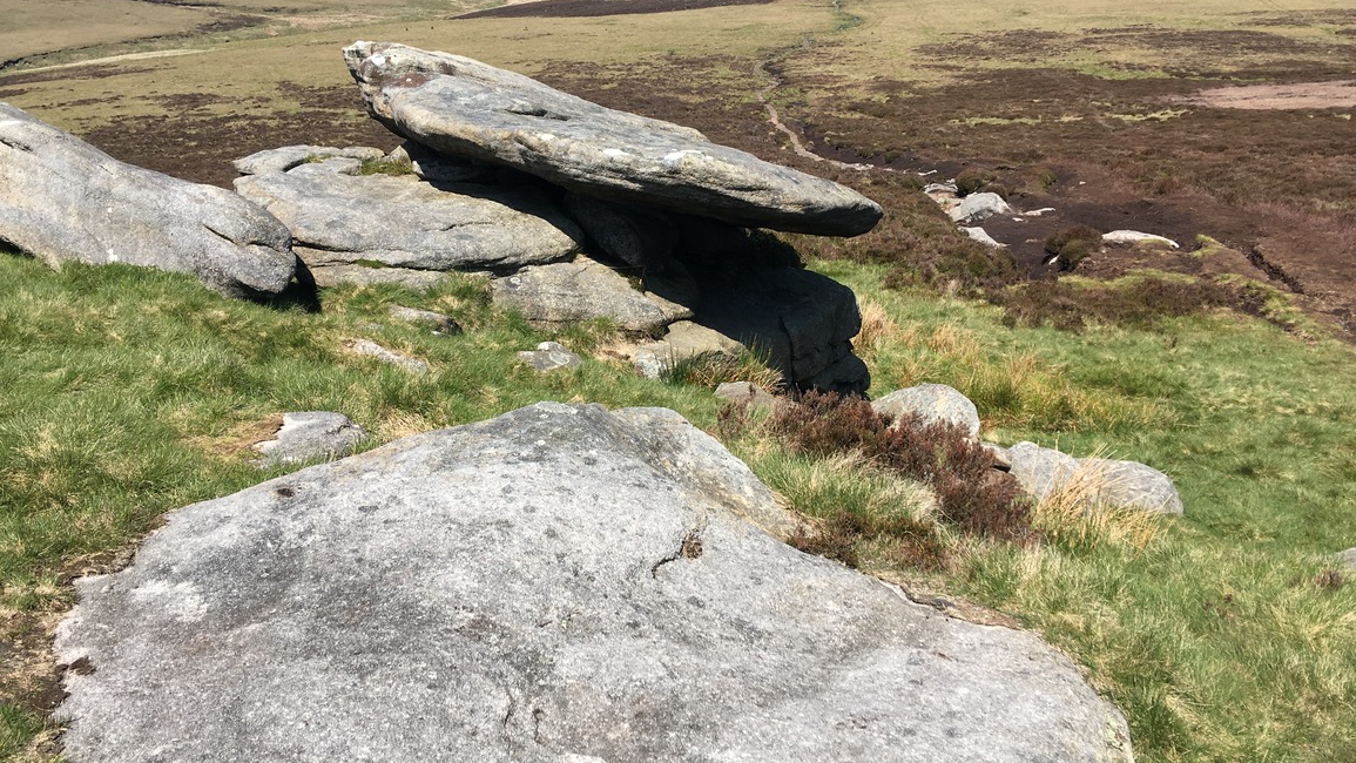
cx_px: 655
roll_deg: +2.9
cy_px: 306
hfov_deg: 56.6
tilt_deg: -18.1
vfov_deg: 33.6
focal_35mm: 35
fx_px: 1259
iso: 25
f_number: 2.2
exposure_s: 1/1241
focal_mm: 4.15
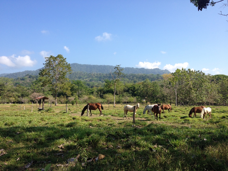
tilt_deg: +0.8
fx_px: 231
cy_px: 86
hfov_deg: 52.6
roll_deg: -0.2
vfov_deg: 40.7
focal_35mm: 35
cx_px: 114
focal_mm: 4.28
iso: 50
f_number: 2.4
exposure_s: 1/935
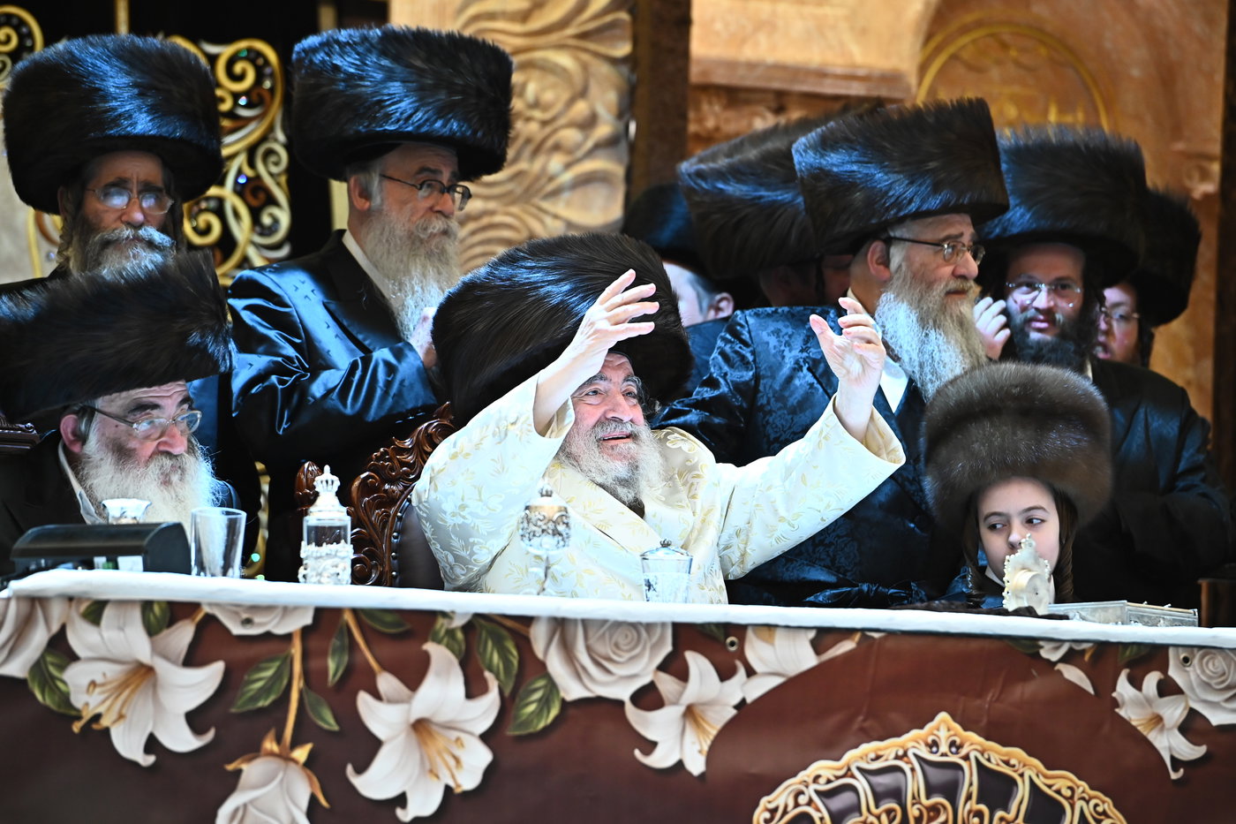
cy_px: 412
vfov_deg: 6.9
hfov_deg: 10.3
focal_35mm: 200
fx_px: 6865
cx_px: 618
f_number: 5
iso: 2500
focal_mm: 200
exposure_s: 1/250
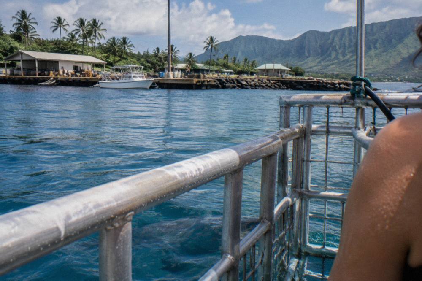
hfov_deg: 48.5
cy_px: 140
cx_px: 211
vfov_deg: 33.4
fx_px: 469
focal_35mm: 40
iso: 400
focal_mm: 40
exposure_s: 1/2000
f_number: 4
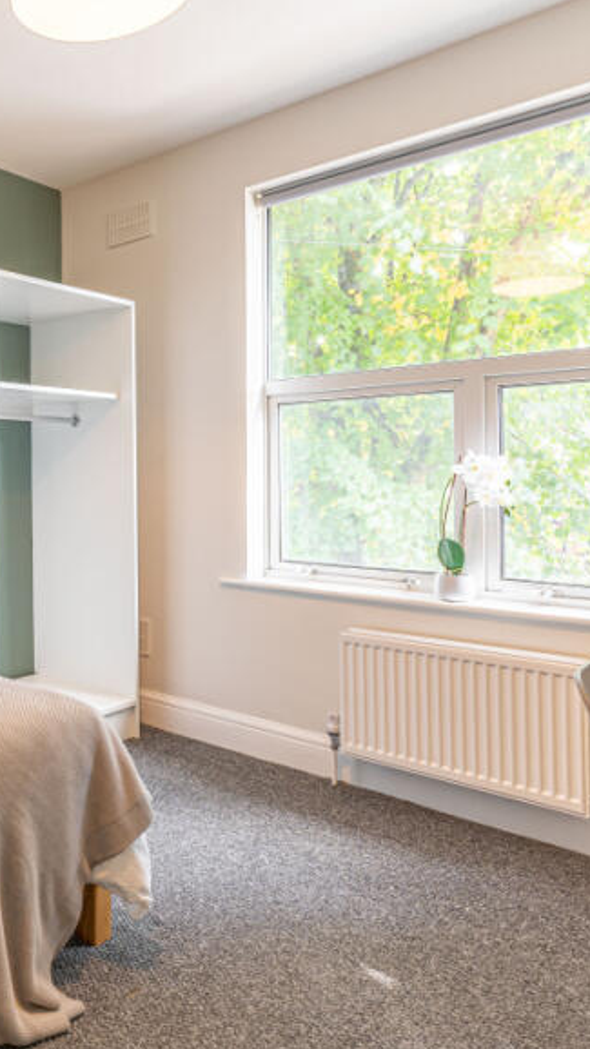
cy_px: 500
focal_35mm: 26
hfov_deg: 37.9
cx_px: -40
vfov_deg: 71.9
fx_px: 723
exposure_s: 1/10
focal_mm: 14
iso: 100
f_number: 5
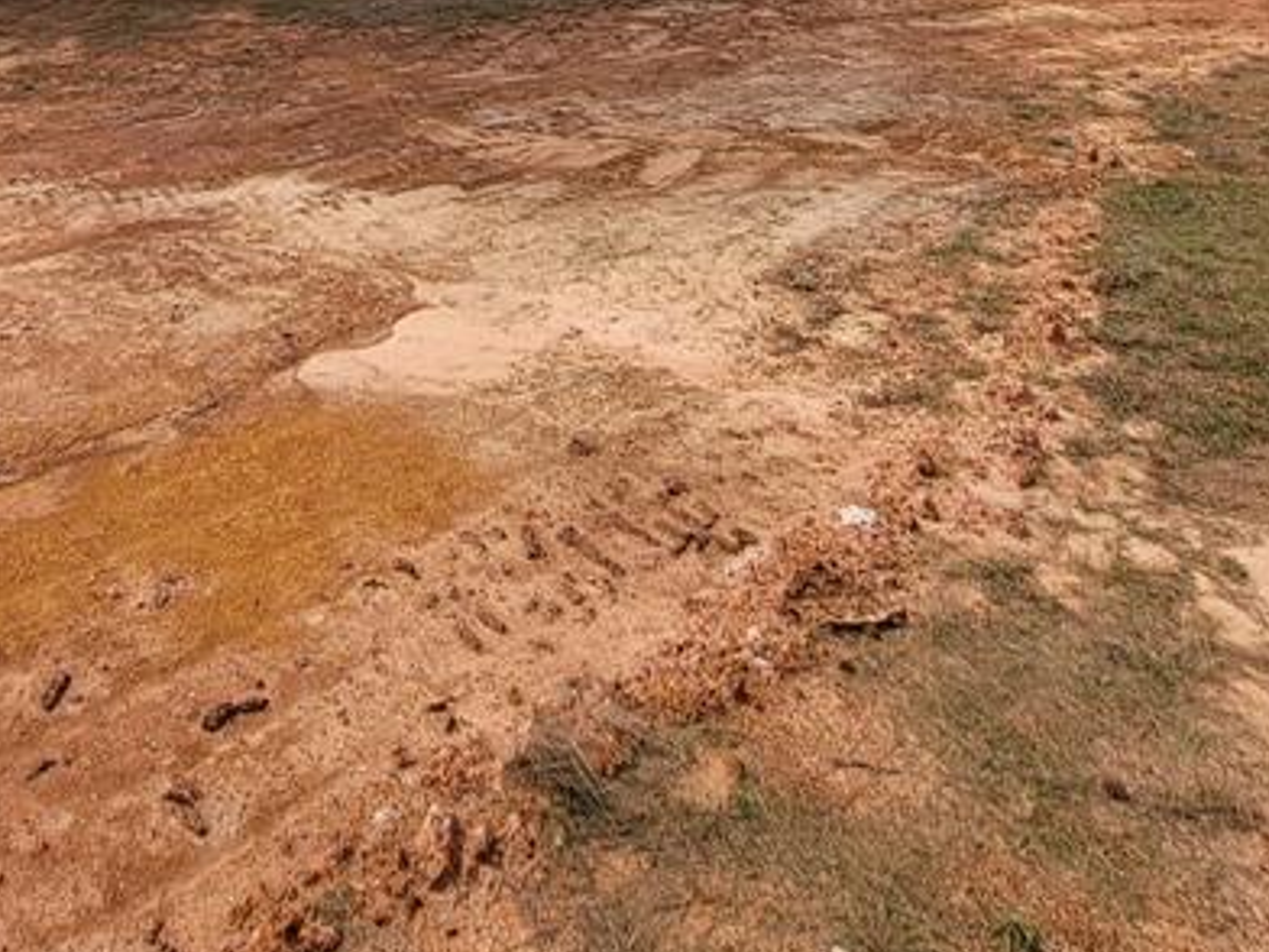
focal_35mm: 34
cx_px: 350
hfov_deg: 52.1
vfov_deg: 32.2
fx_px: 1246
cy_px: -269
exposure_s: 1/2314
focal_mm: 2.2
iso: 50
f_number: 2.2
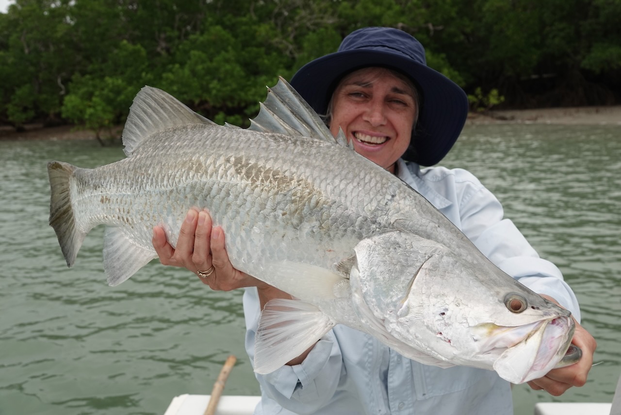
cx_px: 310
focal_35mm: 32
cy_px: 208
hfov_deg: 58.7
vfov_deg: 41.1
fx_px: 552
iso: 100
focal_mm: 11.77
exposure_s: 1/250
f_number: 3.2
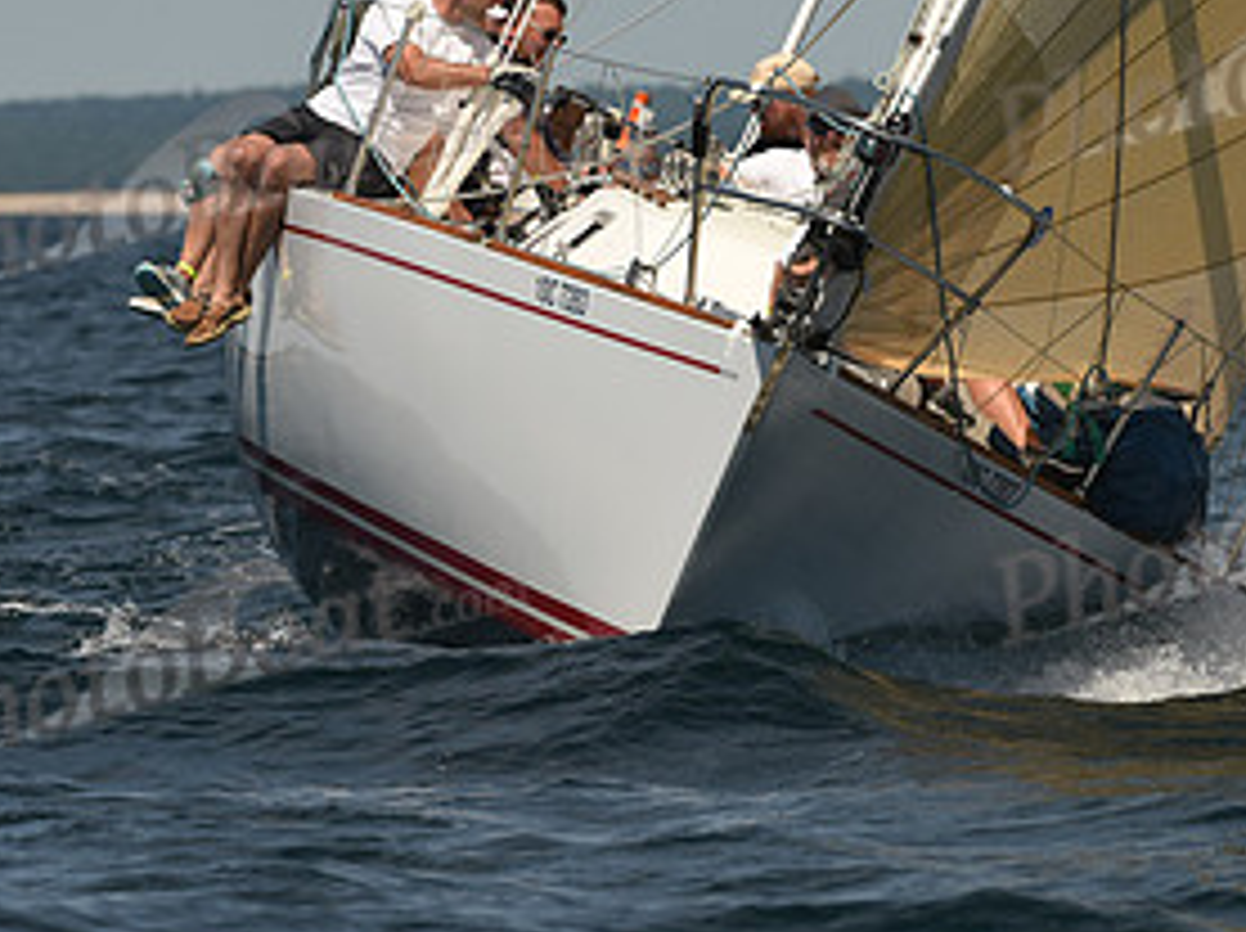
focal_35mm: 605
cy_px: 358
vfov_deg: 2.5
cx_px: 765
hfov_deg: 3.3
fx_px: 21749
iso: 250
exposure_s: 1/1000
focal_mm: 300
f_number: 7.1
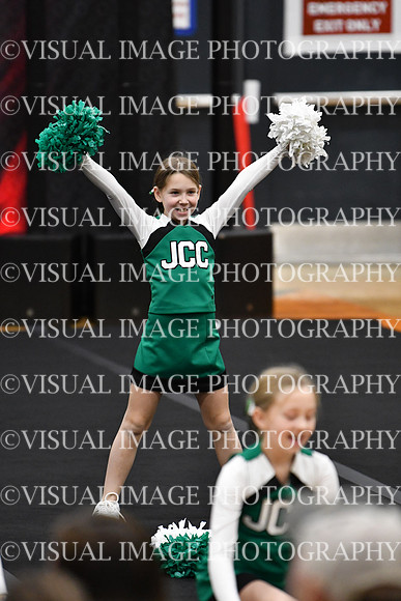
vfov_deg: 7.2
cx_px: 200
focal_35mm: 285
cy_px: 300
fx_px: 4759
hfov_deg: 4.8
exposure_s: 1/800
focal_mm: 190
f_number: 2.8
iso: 4000
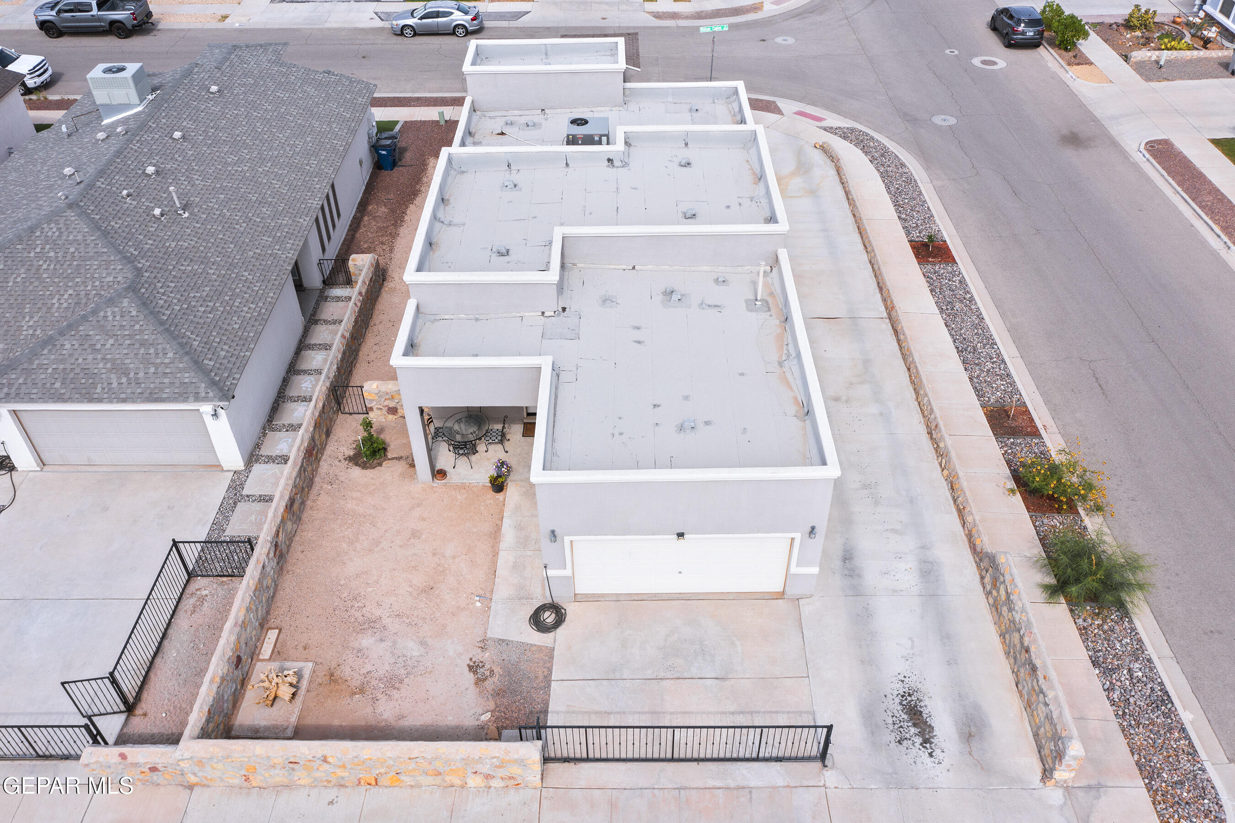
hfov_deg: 65.5
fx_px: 960
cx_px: 618
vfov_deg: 46.4
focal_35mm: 28
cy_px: 412
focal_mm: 10.26
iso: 100
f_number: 5.6
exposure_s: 1/320
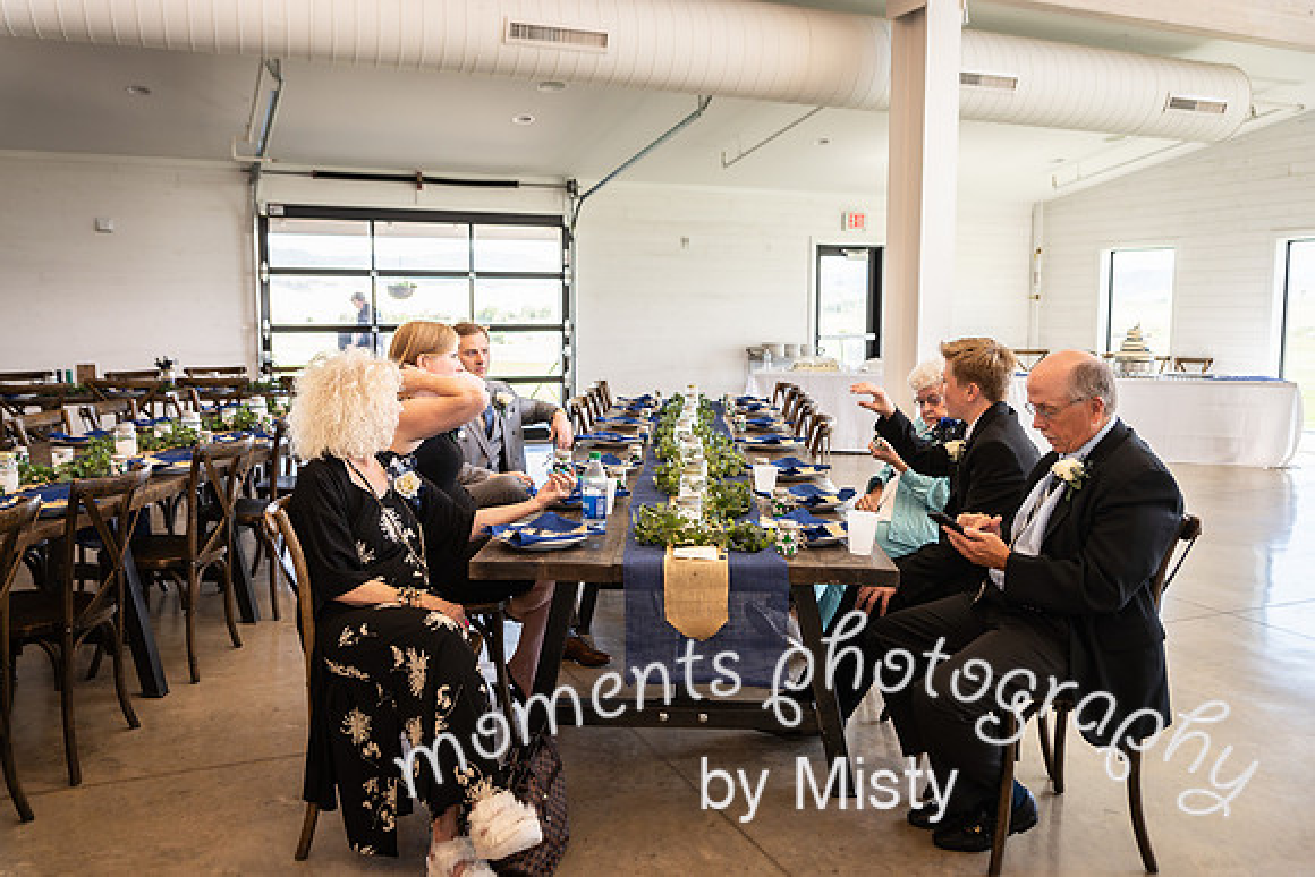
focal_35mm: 31
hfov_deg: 60.3
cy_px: 438
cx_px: 658
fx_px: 1133
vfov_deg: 42.3
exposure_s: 1/125
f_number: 3.2
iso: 200
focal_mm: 31
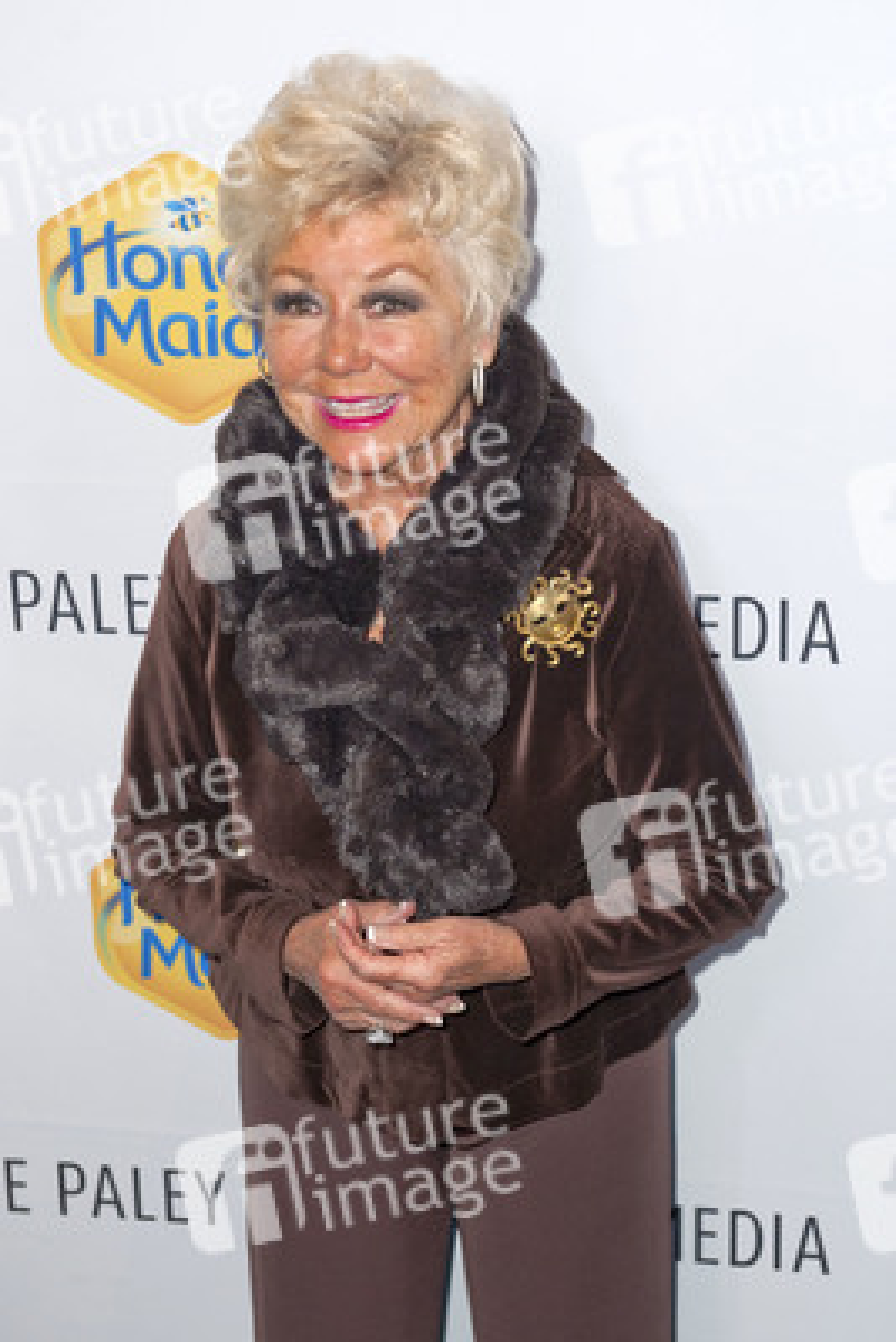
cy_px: 671
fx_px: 2163
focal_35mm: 58
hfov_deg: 23.4
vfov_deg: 34.5
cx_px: 448
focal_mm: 58
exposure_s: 1/400
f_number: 4.5
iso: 500
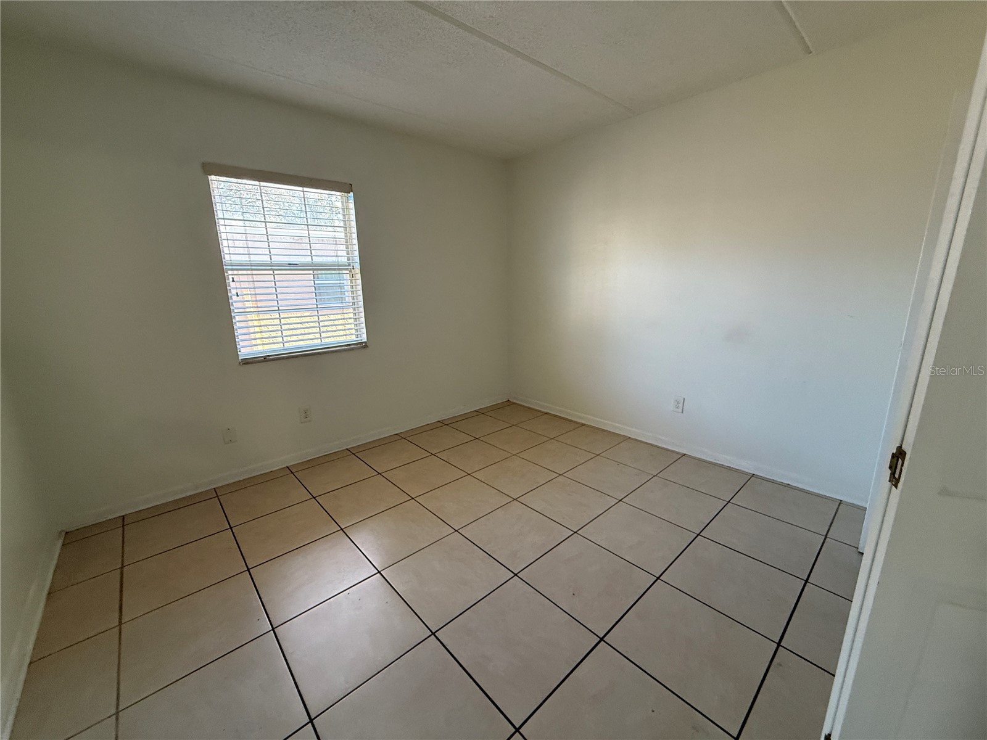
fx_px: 399
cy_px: 370
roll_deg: +1.5
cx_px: 494
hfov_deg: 102.1
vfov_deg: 85.7
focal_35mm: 14
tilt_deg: -12.0
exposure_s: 1/60
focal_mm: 2.22
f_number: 2.2
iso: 320
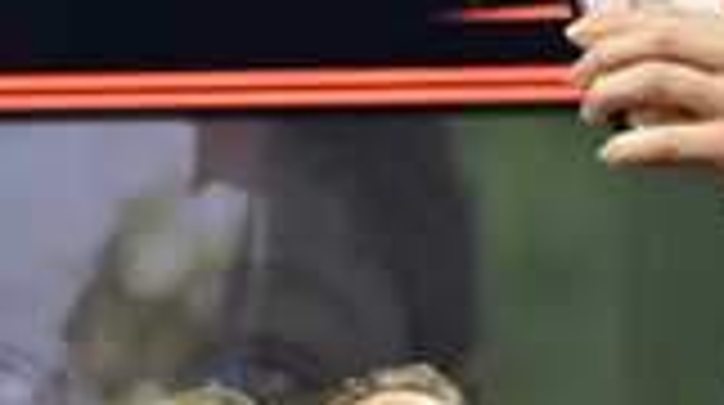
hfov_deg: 22.7
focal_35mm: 94
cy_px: 513
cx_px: 326
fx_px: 1802
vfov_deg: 12.5
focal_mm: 32
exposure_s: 1/200
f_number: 3.5
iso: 800
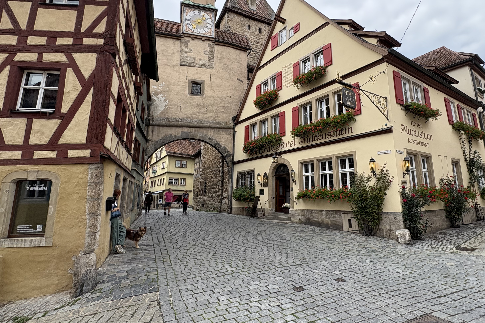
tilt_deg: +13.5
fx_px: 269
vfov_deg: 61.7
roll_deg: +0.6
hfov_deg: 83.7
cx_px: 267
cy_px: 139
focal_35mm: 20
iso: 50
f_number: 2.2
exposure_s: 1/821
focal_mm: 2.22
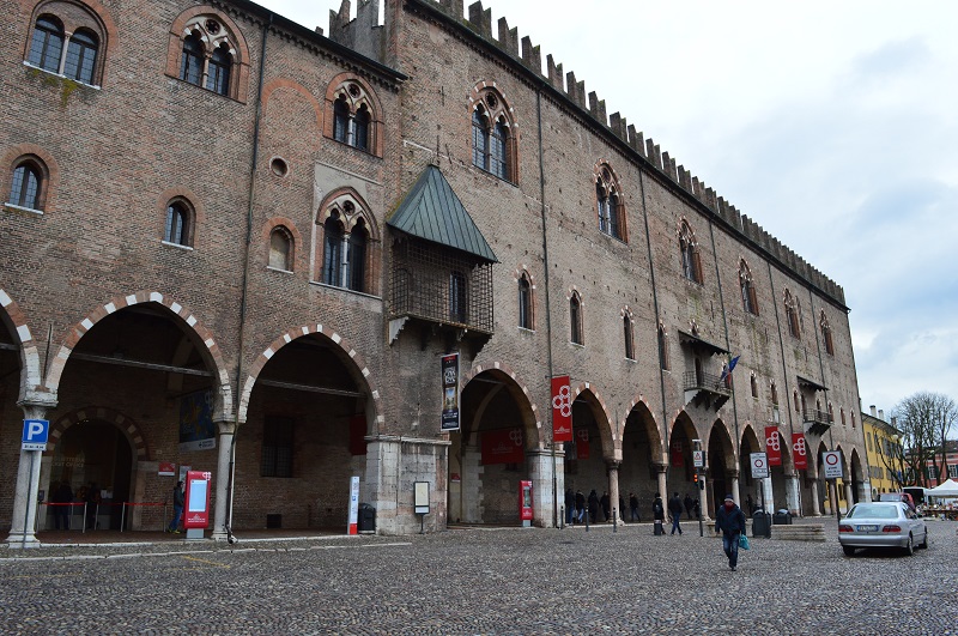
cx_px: 479
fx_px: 717
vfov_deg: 47.8
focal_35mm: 27
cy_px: 318
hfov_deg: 67.5
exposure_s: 1/100
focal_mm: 18
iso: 400
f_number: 9
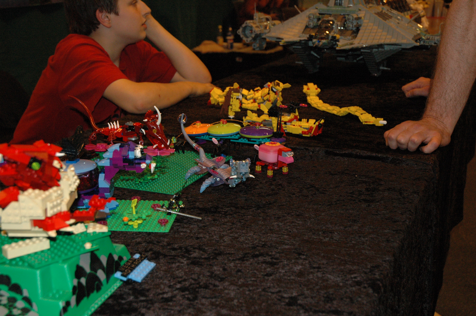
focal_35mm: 51
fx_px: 674
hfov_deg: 38.9
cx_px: 238
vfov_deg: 26.4
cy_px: 158
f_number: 4.2
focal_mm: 34
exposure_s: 1/60
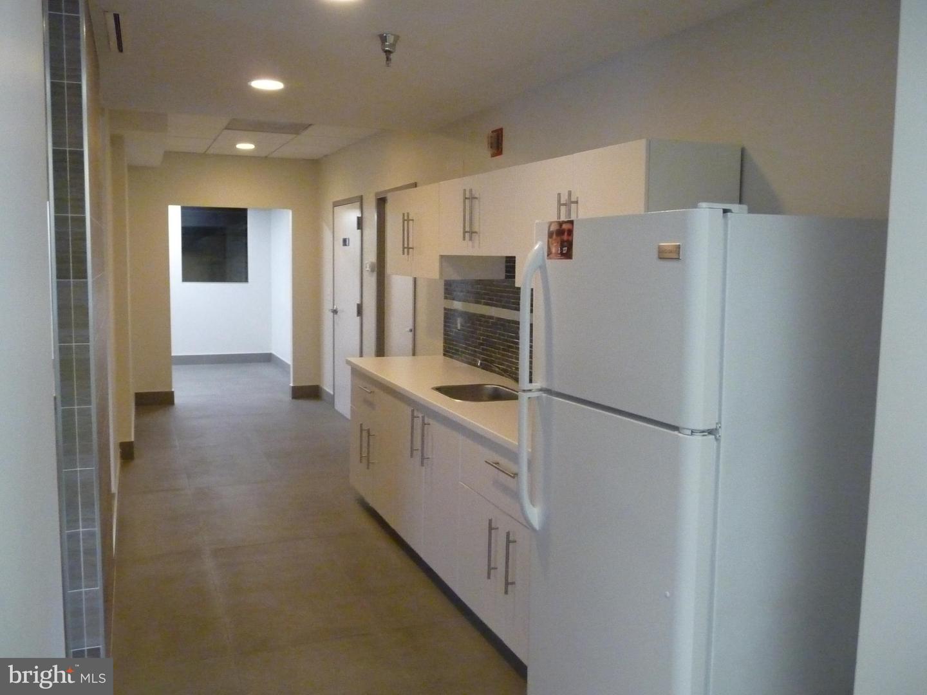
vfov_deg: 44.2
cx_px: 464
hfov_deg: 56.8
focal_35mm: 32
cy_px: 348
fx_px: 857
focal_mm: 5.3
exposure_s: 1/60
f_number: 3.5
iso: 800
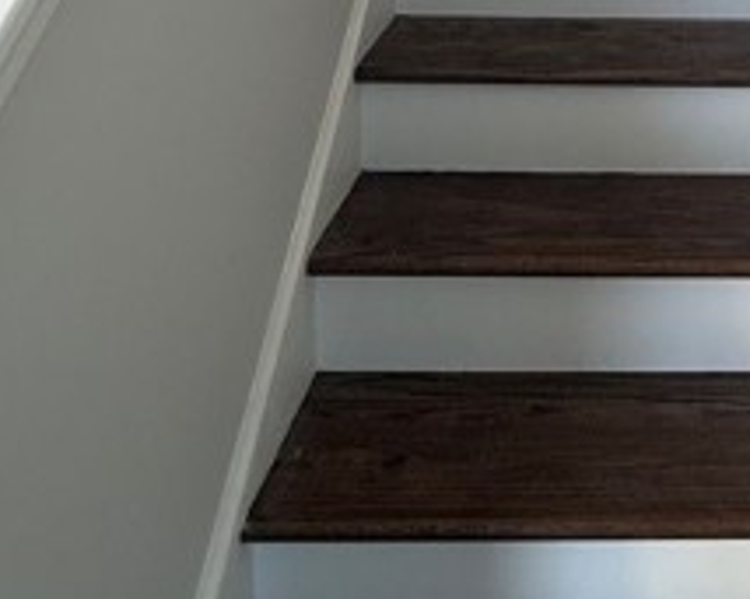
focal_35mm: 49
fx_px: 1087
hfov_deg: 36.0
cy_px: -175
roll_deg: -1.3
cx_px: 662
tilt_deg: -2.7
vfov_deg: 26.3
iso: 200
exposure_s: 1/120
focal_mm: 2.22
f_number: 2.2
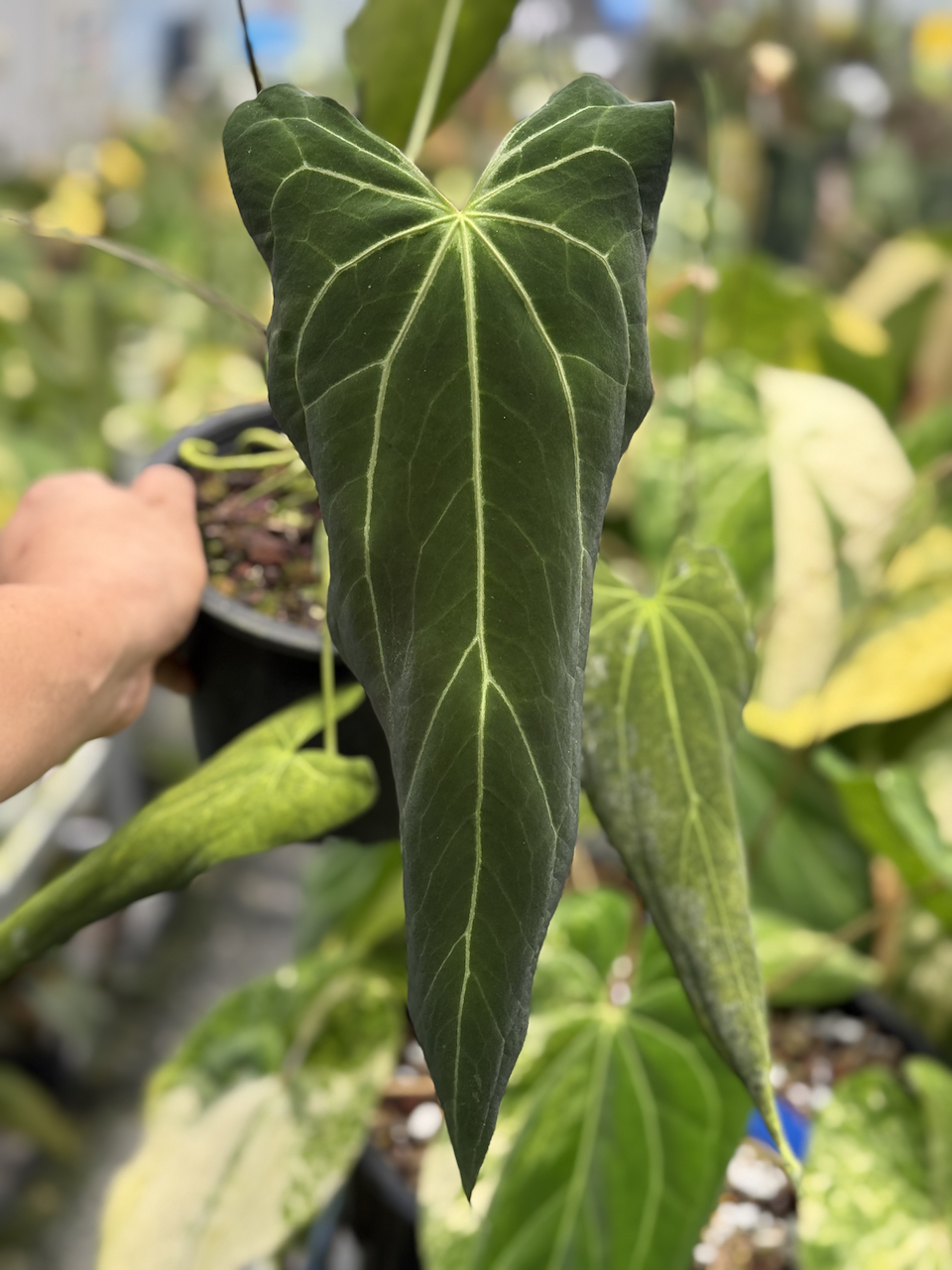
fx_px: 1760
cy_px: 635
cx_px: 476
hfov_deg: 30.3
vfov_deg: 39.7
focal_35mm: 48
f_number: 1.78
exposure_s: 1/272
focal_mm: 6.76
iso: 80
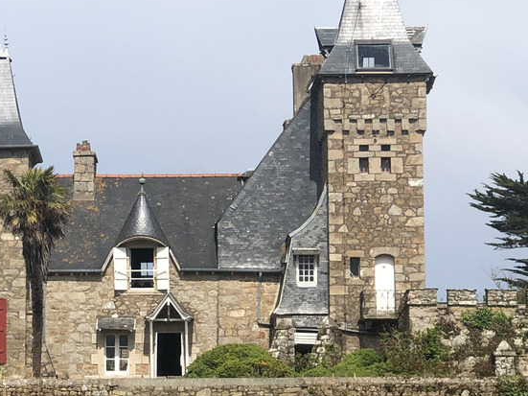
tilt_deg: +6.0
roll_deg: +0.4
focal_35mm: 151
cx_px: 8
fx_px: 2303
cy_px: 223
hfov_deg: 12.9
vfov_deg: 9.8
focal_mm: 6
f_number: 2.4
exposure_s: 1/2288
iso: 16
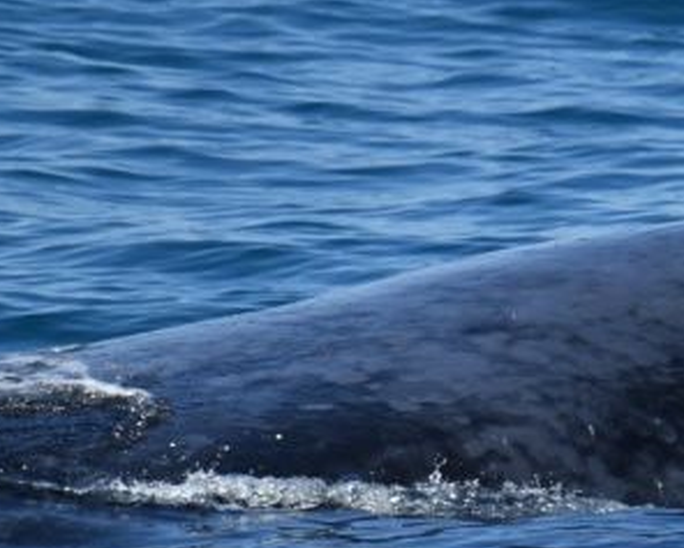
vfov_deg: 1.0
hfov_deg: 1.3
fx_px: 30821
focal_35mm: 1522
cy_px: 310
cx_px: 887
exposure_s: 1/8000
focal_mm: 600
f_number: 6.3
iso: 1400
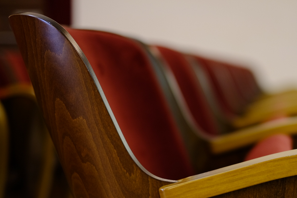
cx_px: 222
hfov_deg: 24.8
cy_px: 144
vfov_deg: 16.8
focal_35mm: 81
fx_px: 668
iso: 400
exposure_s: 1/30
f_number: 1.4
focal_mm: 35
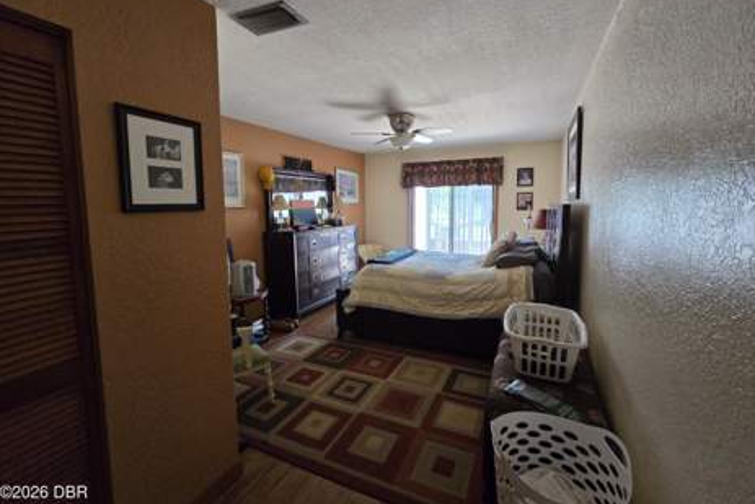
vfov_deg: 81.0
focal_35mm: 14
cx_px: 390
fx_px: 294
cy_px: 224
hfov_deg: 104.2
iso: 400
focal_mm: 2.2
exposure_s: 1/60
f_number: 2.2
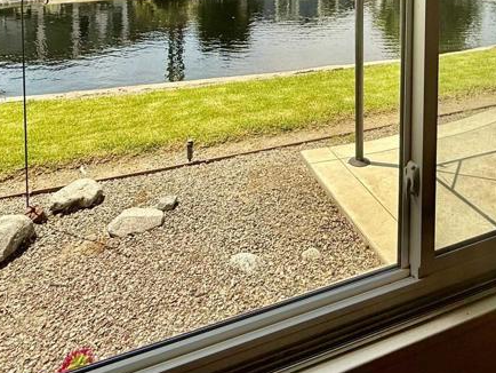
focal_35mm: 33
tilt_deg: -3.0
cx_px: 354
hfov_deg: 53.5
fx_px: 473
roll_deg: -0.7
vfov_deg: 36.6
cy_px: -33
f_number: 2.2
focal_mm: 2.22
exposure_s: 1/1339
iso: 50
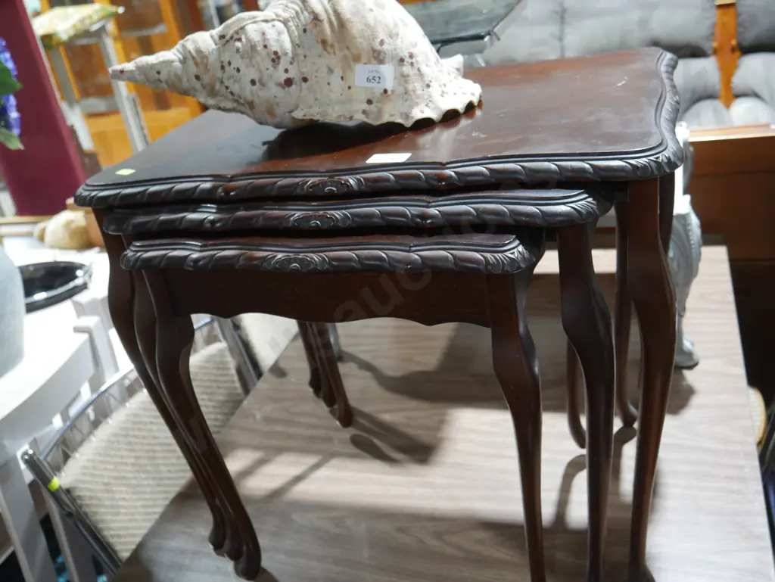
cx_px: 388
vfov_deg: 41.8
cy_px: 291
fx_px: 762
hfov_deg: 53.9
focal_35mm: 34
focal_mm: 17
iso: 1600
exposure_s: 1/60
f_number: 4
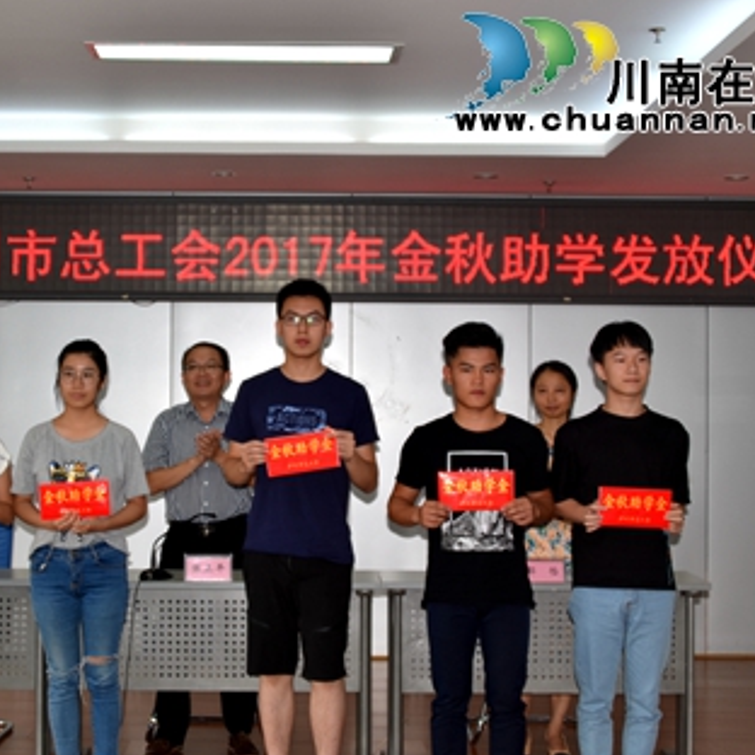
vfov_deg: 30.0
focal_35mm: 57
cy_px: 369
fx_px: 1407
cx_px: 293
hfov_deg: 30.0
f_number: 3.5
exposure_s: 1/60
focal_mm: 28
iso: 100
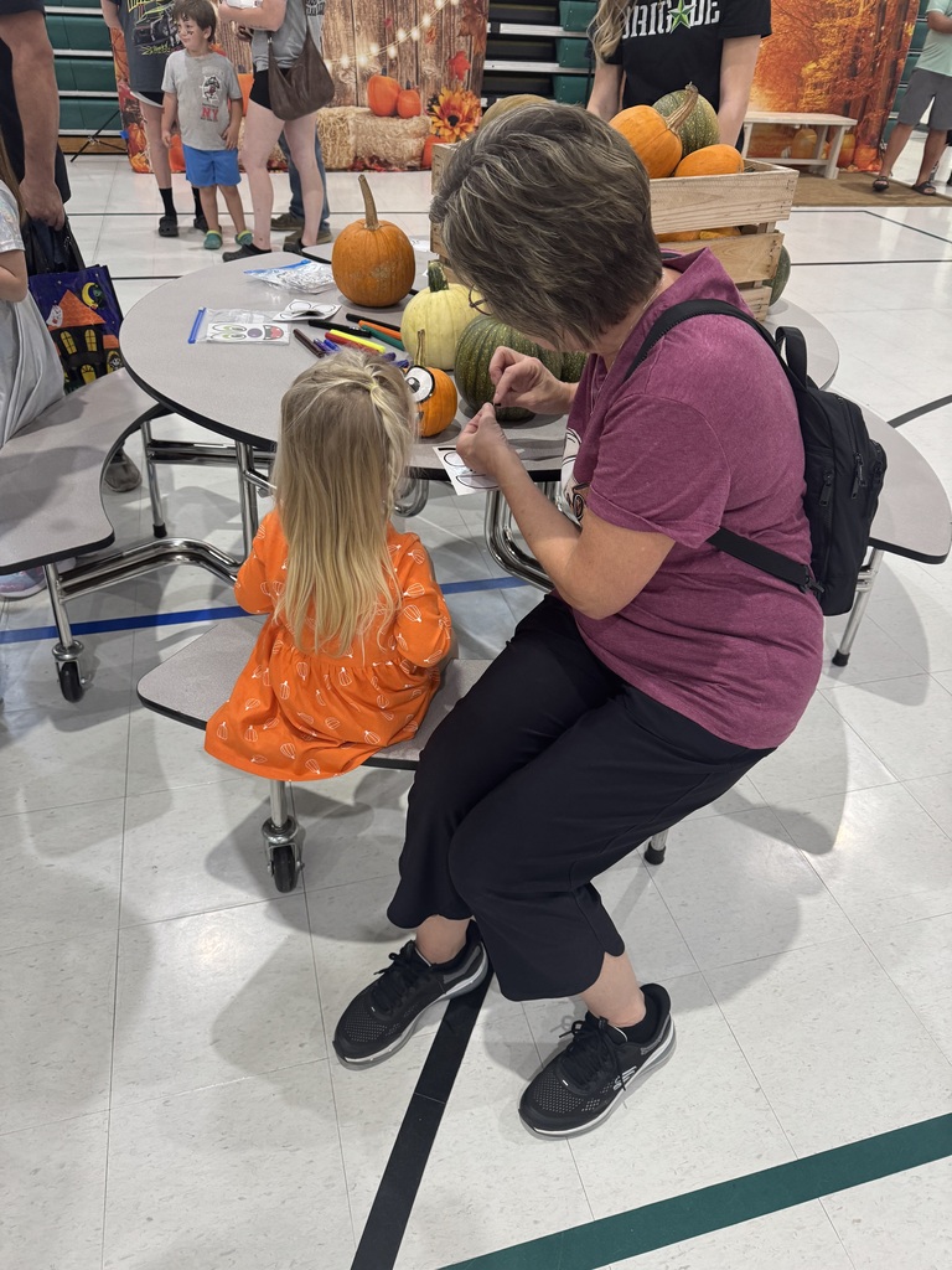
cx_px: 476
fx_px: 880
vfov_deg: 71.6
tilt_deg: -36.2
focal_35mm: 24
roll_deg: +0.5
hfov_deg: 56.8
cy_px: 635
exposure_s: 1/120
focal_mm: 6.76
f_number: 1.78
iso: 200
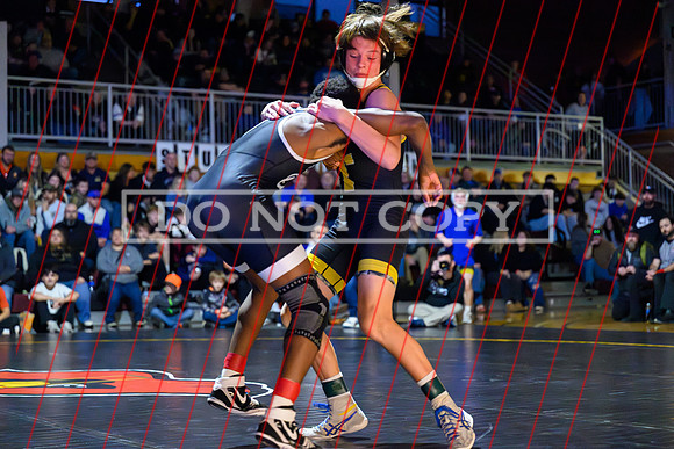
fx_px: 1311
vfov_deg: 19.5
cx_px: 337
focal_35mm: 70
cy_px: 224
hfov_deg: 28.8
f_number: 2.8
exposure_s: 1/640
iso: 25600
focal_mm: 70
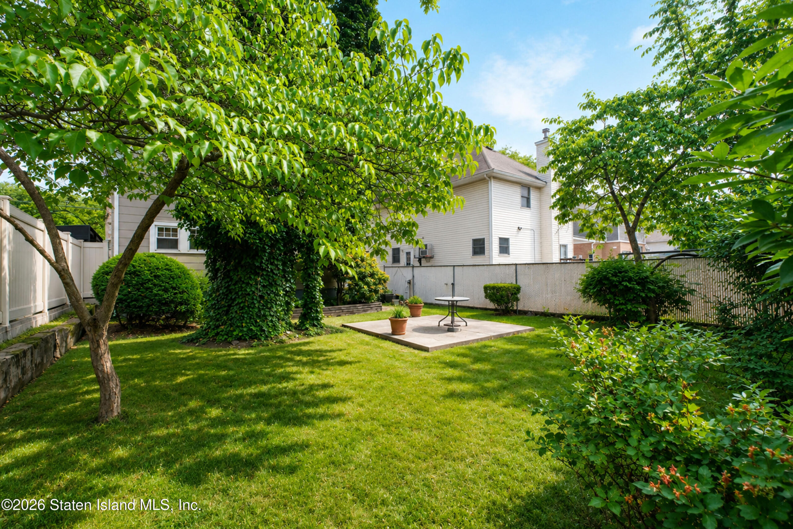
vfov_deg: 77.3
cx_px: 396
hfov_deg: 100.4
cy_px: 264
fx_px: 330
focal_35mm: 15
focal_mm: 10
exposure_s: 1/160
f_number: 7.1
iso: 800
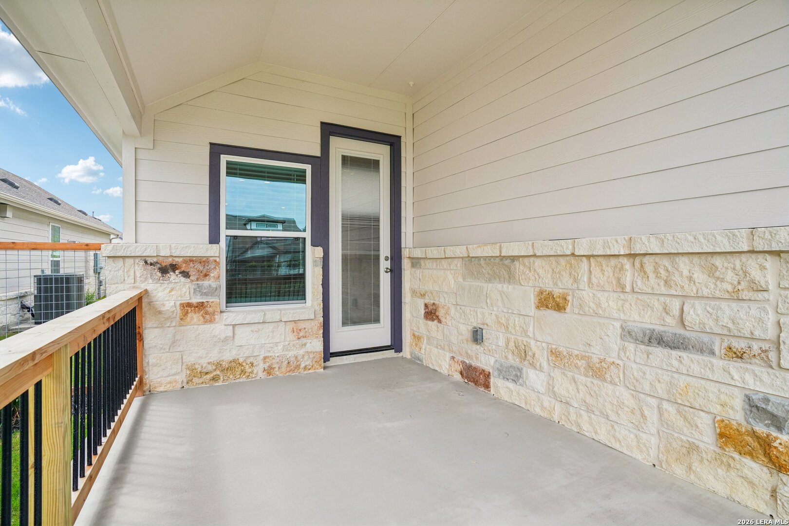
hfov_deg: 96.7
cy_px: 263
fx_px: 351
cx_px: 394
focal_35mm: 16
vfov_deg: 73.7
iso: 200
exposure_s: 1/200
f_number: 8
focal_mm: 16
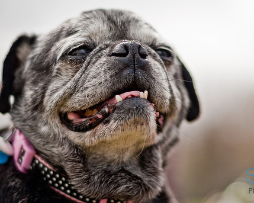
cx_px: 169
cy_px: 92
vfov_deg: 16.2
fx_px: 714
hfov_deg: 20.1
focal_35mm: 95
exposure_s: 1/5000
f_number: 1.8
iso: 200
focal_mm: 50
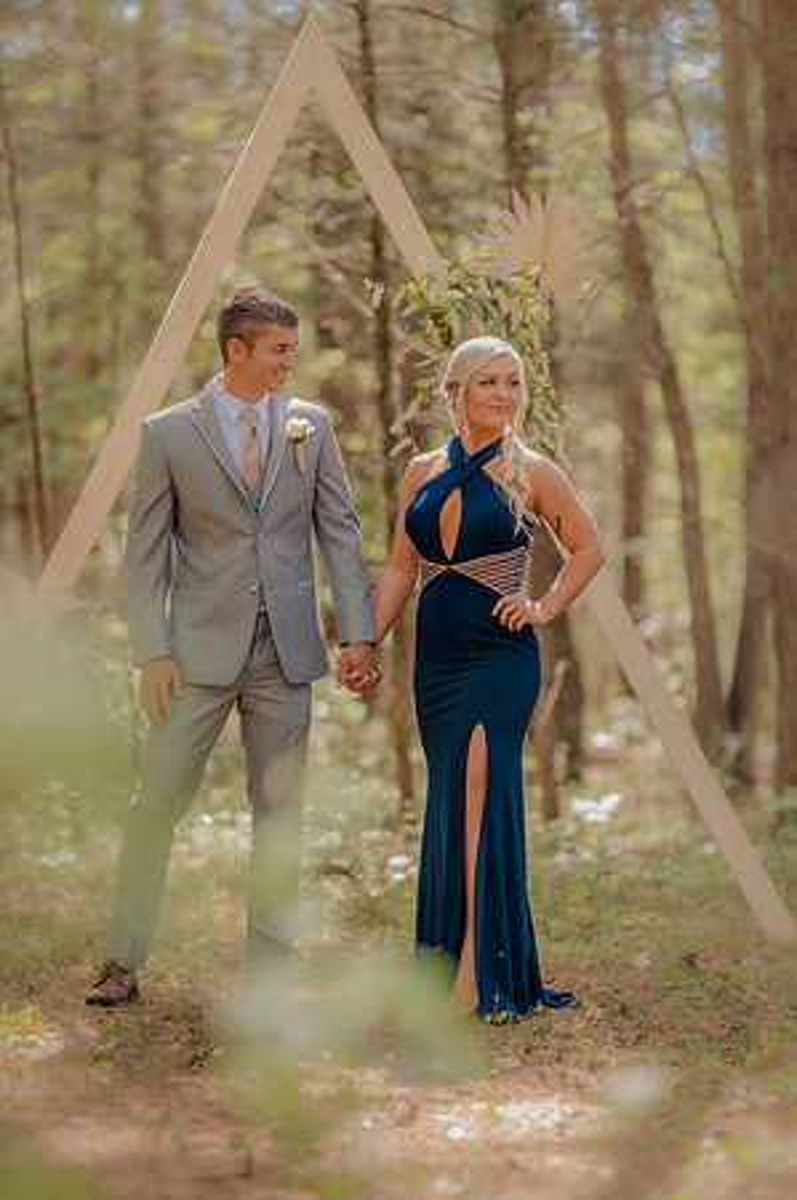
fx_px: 3495
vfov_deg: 19.5
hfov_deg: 13.0
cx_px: 398
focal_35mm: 105
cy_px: 600
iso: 2000
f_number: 1.6
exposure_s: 1/5000
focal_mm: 105
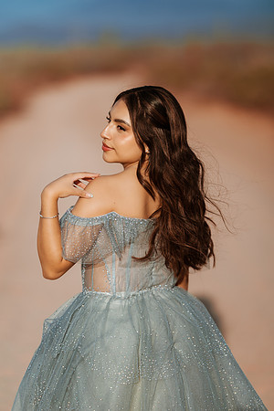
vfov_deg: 15.2
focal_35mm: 135
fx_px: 1541
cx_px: 137
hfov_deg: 10.2
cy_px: 206
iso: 100
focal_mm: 135
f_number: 1.8
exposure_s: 1/8000
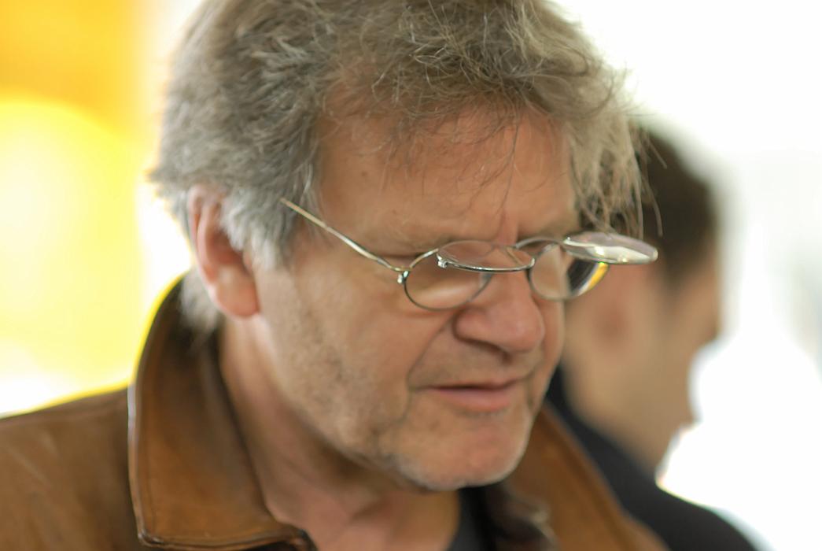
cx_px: 411
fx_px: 4630
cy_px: 276
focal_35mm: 202
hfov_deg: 10.1
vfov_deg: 6.8
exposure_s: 1/80
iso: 400
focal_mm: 135
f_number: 2
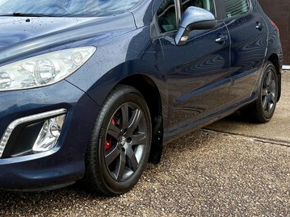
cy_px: 75
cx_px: 80
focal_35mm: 58
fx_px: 486
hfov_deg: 32.7
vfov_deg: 25.1
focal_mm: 5.96
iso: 64
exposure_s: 1/1626
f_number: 1.6
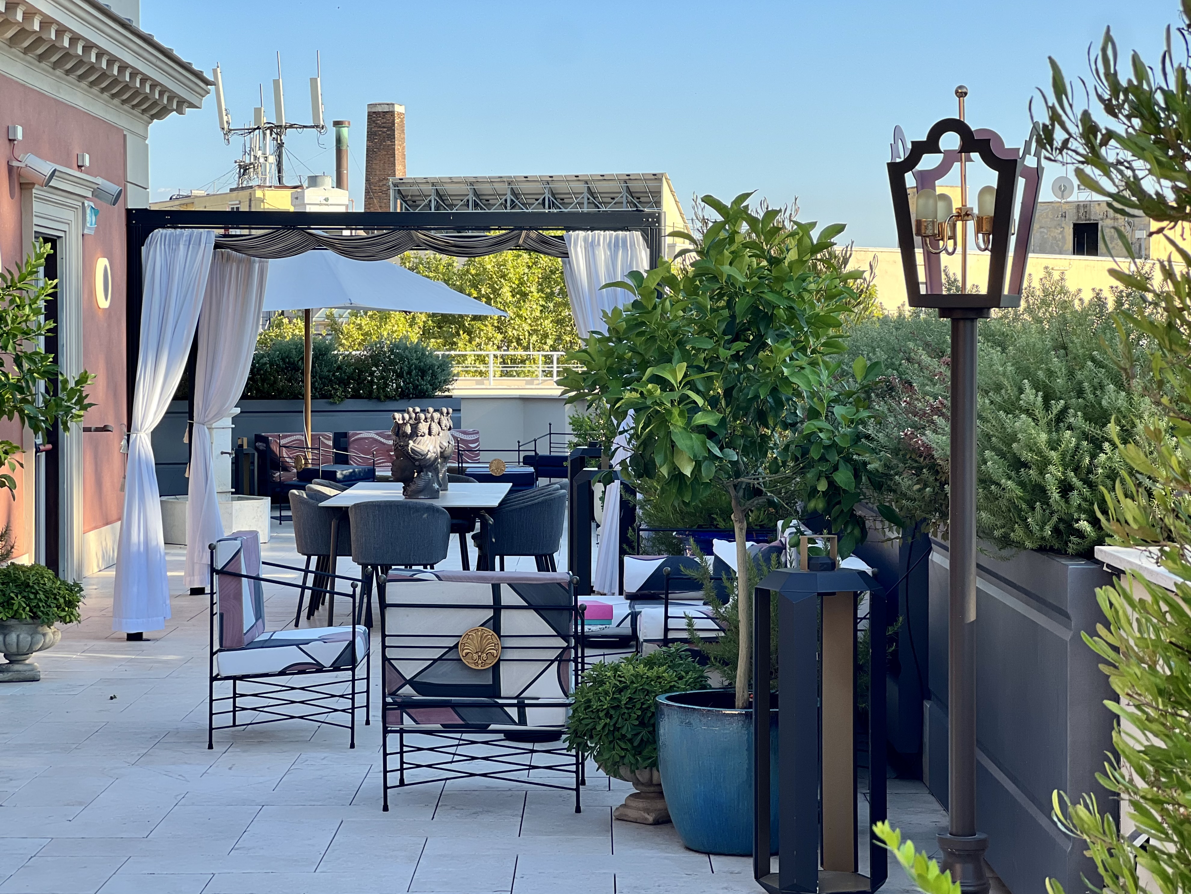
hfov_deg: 25.3
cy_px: 447
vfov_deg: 19.1
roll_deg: -0.1
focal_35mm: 77
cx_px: 596
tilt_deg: -1.7
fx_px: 2649
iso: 20
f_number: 2.8
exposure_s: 1/125
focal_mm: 9
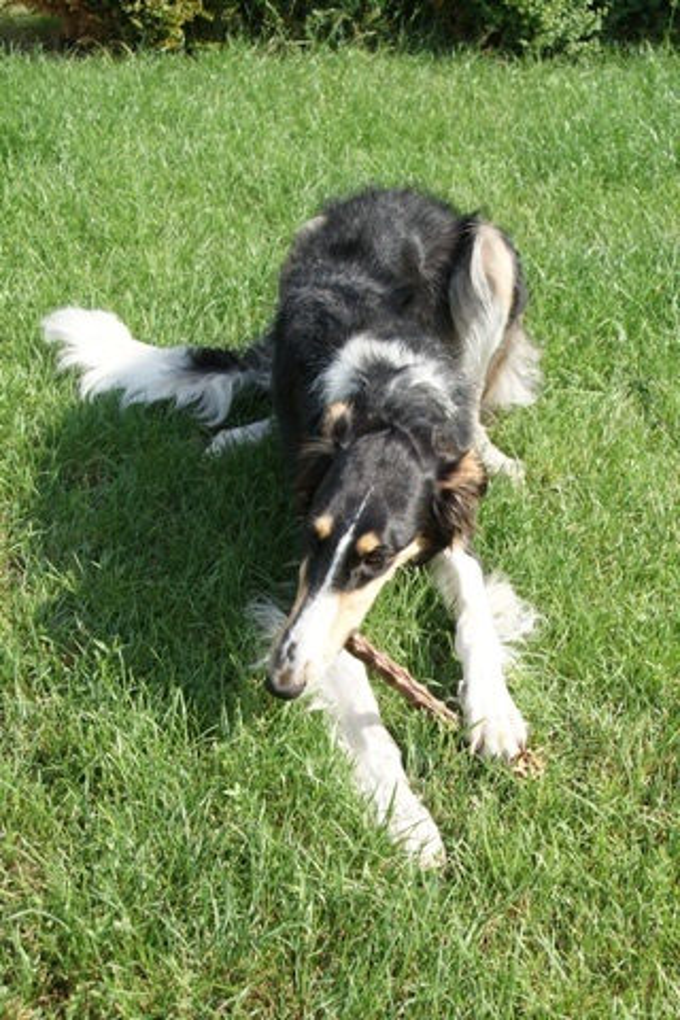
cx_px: 340
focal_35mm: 45
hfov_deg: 29.9
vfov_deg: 43.6
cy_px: 510
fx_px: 1275
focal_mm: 30
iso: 100
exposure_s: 1/160
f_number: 7.1
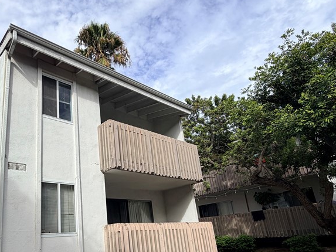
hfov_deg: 66.7
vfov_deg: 53.6
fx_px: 243
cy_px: 172
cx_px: 102
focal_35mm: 25
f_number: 2.2
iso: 20
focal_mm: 2.22
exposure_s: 1/888
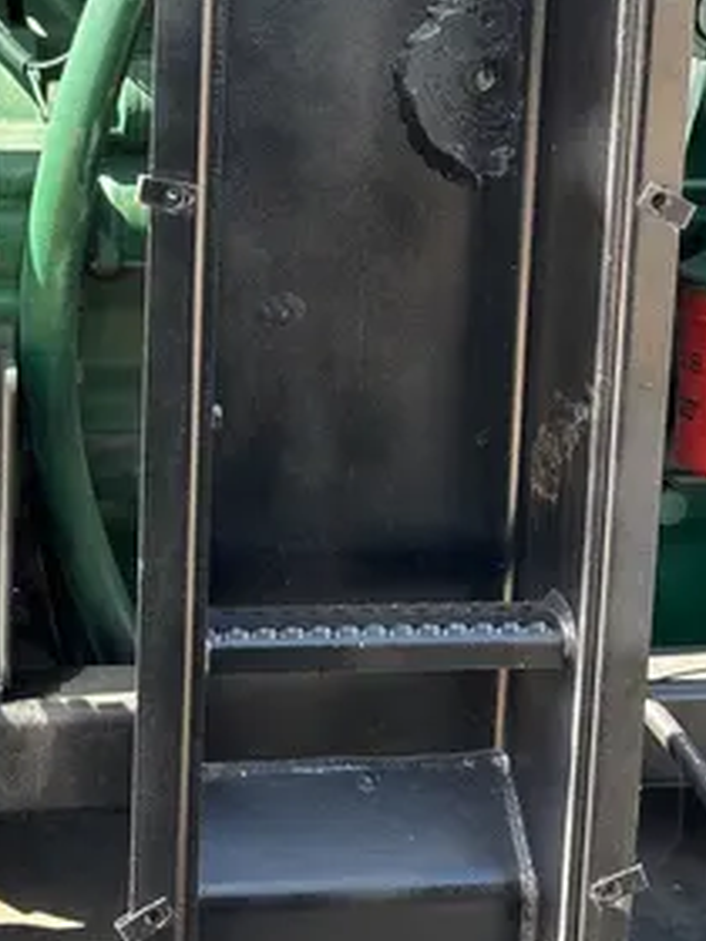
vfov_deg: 27.8
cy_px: 150
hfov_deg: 21.1
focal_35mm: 68
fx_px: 1849
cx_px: 71
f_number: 1.6
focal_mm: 5.96
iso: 64
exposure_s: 1/430
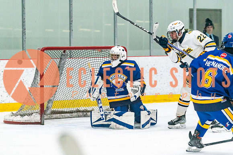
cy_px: 120
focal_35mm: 176
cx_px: 95
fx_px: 1142
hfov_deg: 11.6
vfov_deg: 7.8
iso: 3200
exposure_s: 1/1250
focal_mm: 100
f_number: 2.8
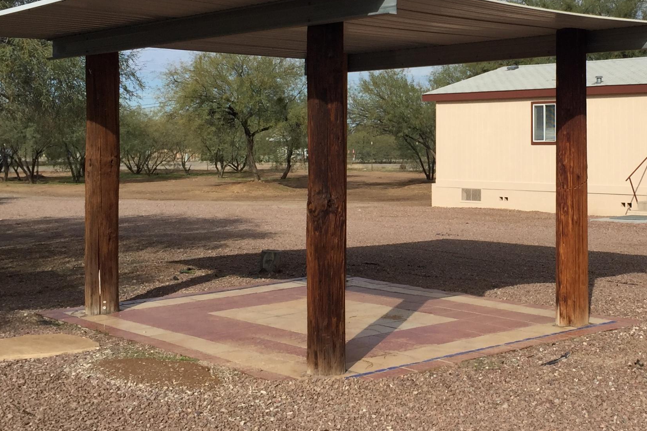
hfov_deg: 35.4
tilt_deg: +2.1
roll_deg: -0.5
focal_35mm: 55
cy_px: 117
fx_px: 988
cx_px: 488
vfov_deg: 24.4
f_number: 2.2
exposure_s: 1/2475
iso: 32
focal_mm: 4.15
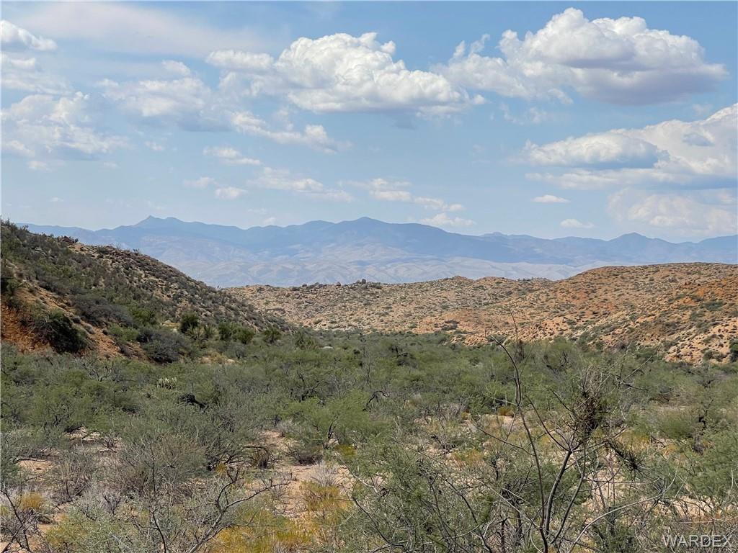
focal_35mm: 64
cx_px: 369
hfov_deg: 30.3
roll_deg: -1.1
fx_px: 1364
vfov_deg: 22.9
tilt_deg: -1.4
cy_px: 276
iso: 20
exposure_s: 1/2421
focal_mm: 7.5
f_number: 2.2
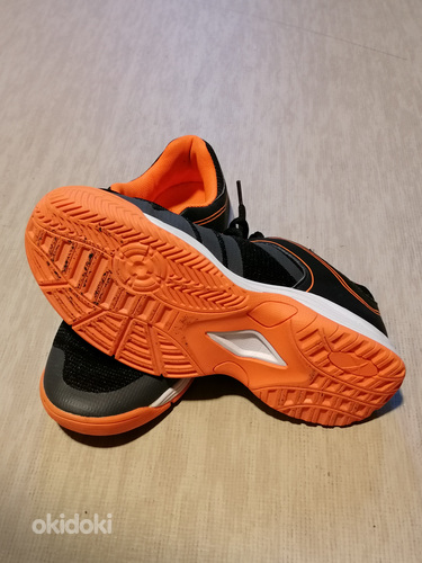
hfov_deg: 37.7
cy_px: 282
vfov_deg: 49.0
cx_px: 211
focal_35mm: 38
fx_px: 618
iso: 640
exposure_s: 1/16.7
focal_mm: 4.75
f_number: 1.8
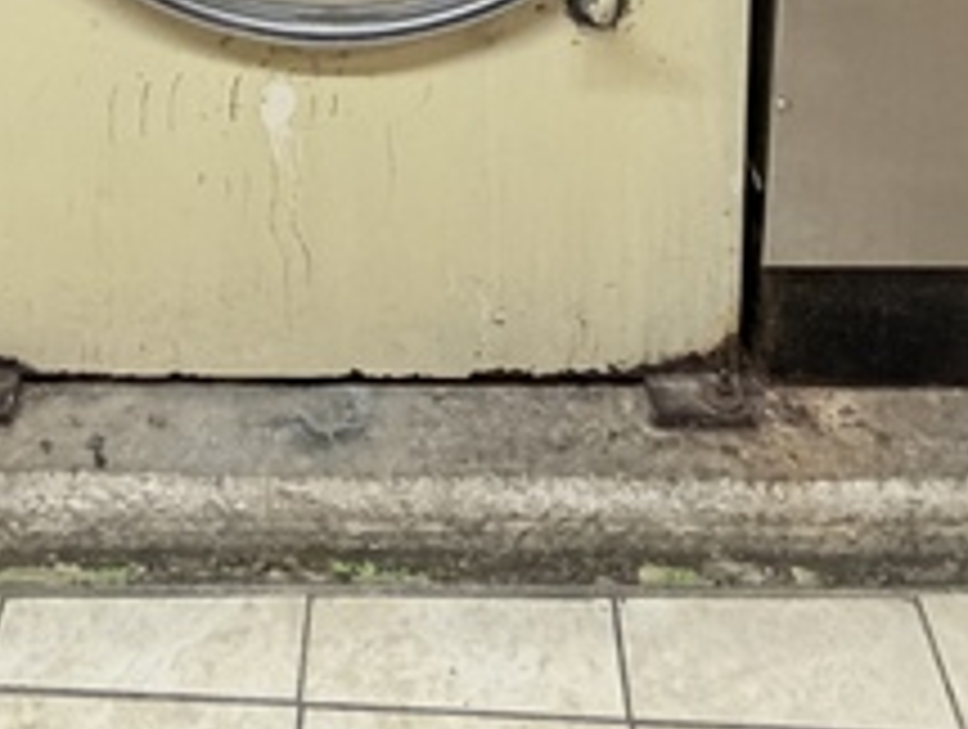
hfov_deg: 36.7
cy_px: -536
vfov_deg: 20.8
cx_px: 405
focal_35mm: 52
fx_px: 1457
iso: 400
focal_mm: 2.22
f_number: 2.2
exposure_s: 1/60
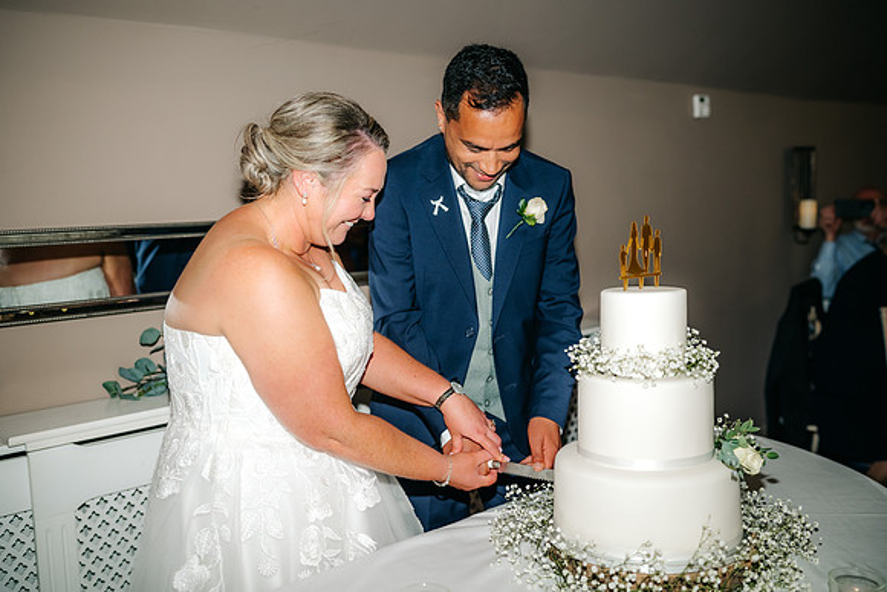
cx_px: 444
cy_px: 296
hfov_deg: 54.4
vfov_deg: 37.9
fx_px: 863
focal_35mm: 35
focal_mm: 35
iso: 320
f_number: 2.2
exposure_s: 1/200
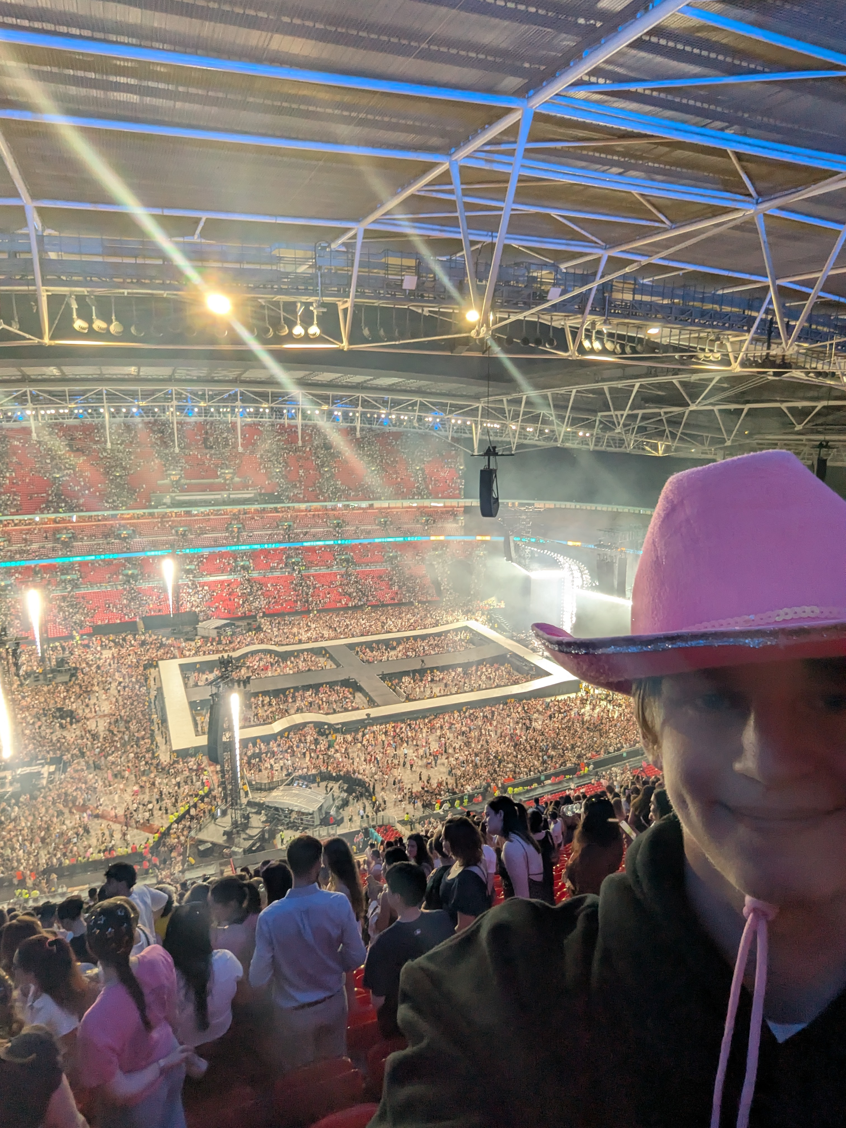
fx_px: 684
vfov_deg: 79.0
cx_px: 423
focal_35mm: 21
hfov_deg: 63.4
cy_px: 564
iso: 124
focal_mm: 2.74
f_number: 2.2
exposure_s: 1/33.3
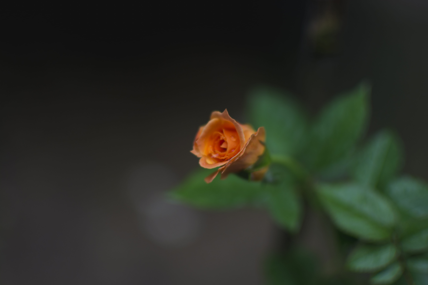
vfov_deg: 25.8
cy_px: 142
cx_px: 214
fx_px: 624
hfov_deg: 37.9
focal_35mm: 52
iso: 250
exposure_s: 1/800
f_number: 1.8
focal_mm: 35
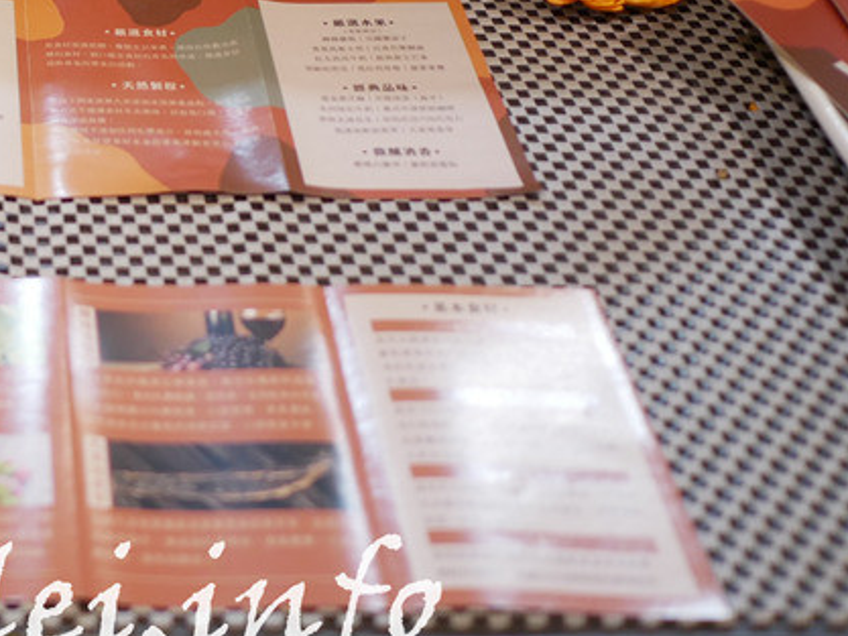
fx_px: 1764
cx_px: -163
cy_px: -39
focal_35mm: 72
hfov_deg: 24.5
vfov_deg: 19.7
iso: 500
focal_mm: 15
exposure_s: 1/60
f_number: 1.7
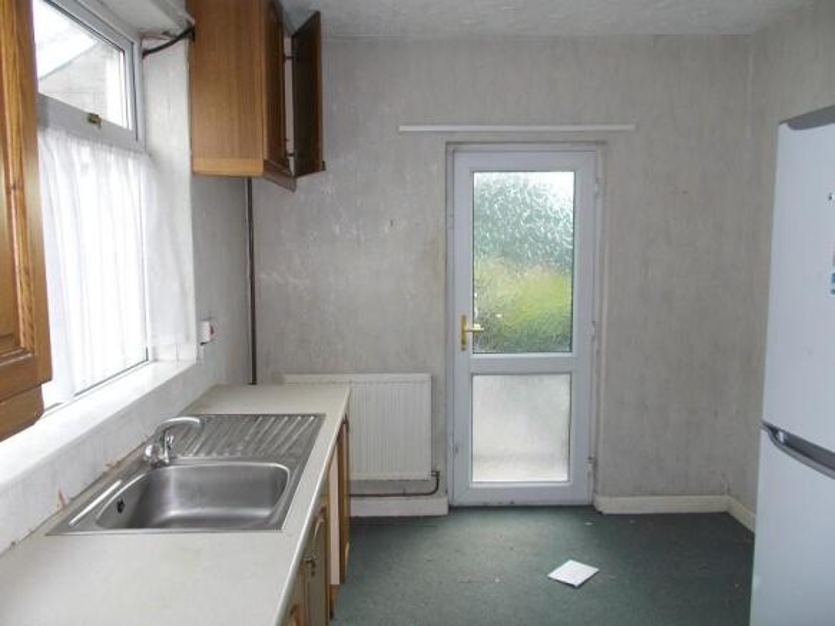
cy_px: 313
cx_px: 418
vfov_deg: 53.0
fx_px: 627
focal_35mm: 26
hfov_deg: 67.3
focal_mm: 4.6
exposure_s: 1/25
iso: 100
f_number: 3.2
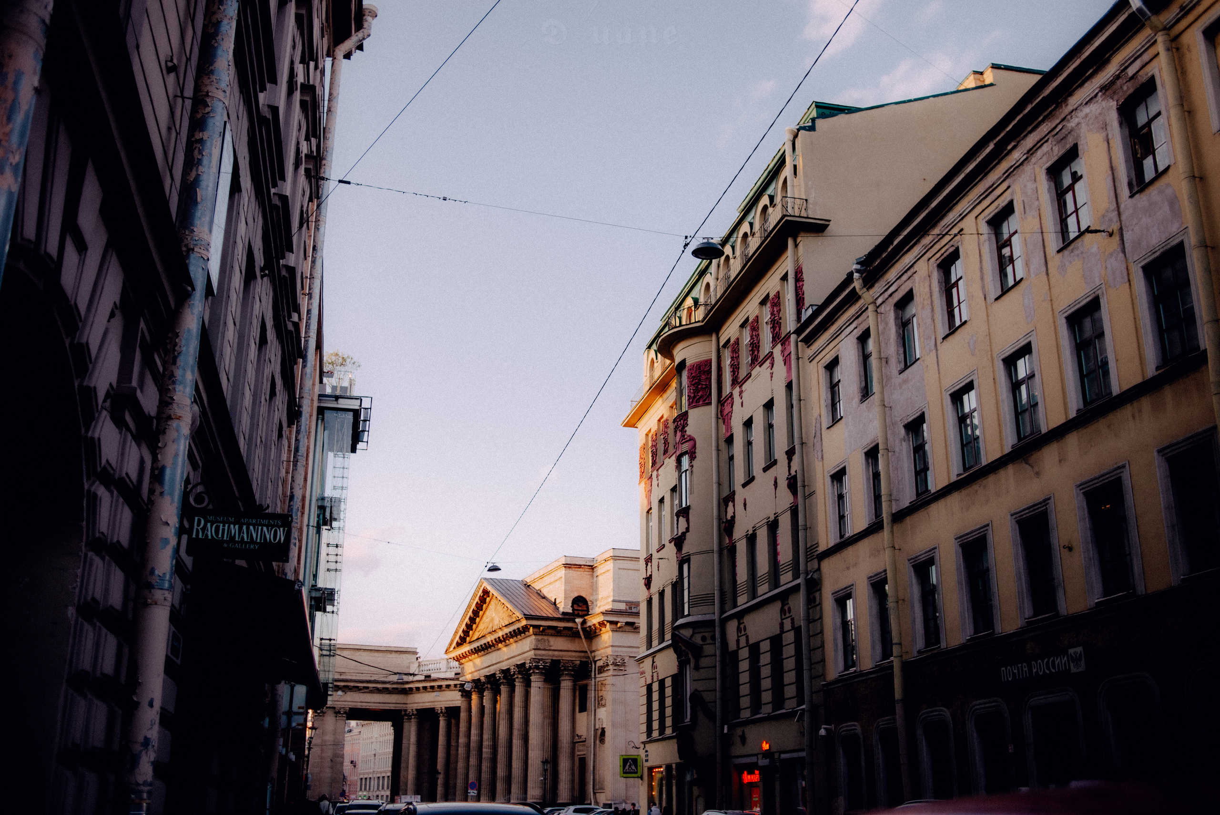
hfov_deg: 54.4
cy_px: 408
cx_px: 610
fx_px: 1187
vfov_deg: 37.9
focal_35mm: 35
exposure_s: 1/1000
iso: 200
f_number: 2.8
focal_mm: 35
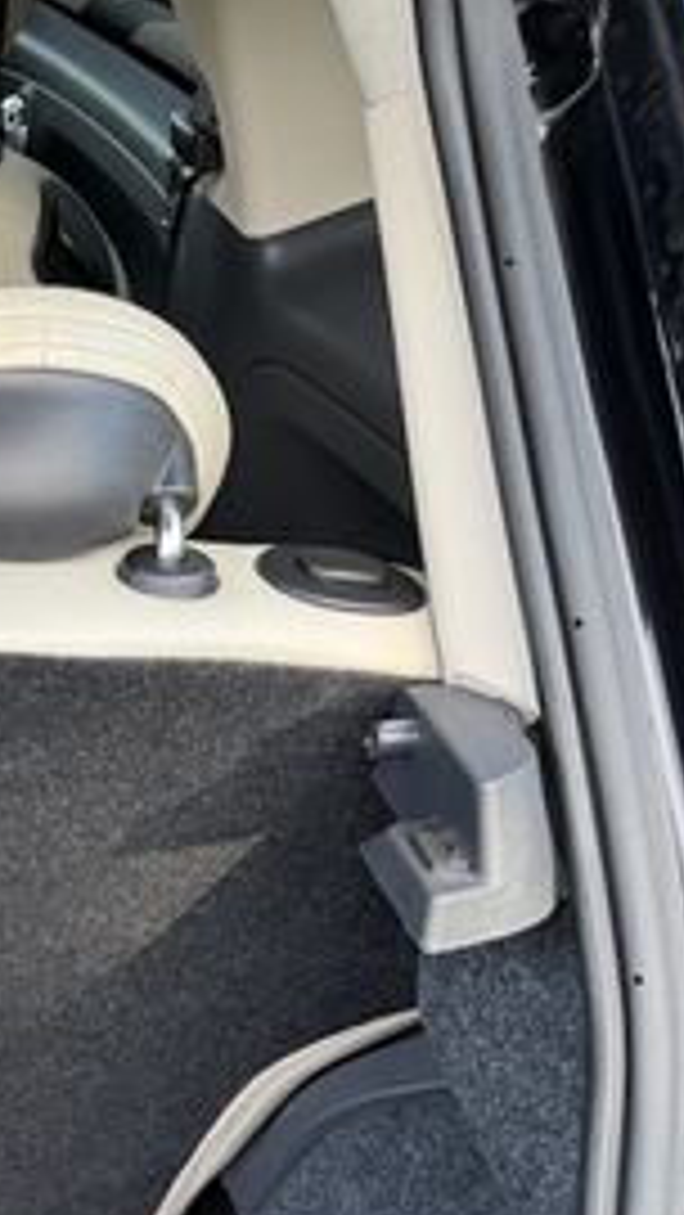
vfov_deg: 33.1
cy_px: 918
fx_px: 1998
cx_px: -576
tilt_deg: -35.6
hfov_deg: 16.2
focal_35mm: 62
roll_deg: -0.4
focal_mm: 6.76
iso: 80
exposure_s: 1/156
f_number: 1.78
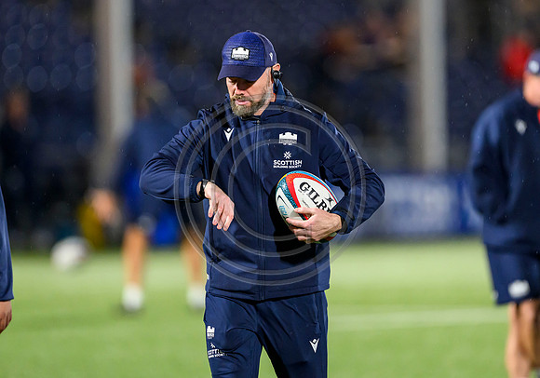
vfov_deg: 2.6
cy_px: 160
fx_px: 8438
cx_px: 299
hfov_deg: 3.7
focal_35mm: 554
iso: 5000
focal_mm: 400
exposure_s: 1/640
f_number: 2.8
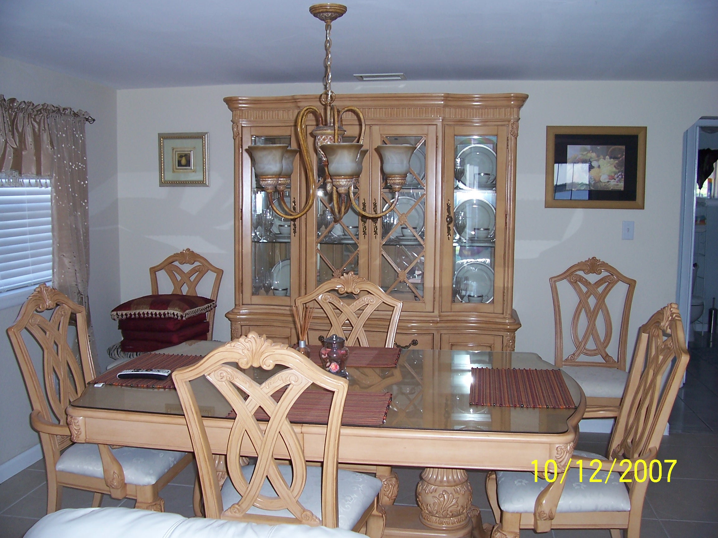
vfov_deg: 41.8
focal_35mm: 34
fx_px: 705
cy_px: 269
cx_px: 359
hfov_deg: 54.0
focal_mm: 5.6
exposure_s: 1/60
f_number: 2.7
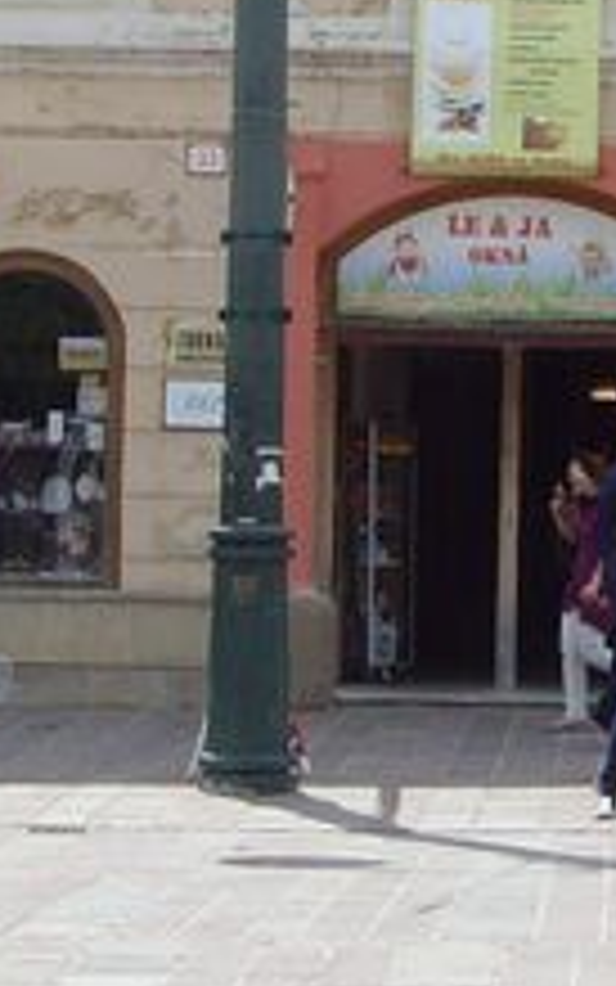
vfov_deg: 13.8
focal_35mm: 151
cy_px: 203
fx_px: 4053
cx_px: 454
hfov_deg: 8.7
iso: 80
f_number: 6.3
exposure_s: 1/250
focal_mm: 6.6
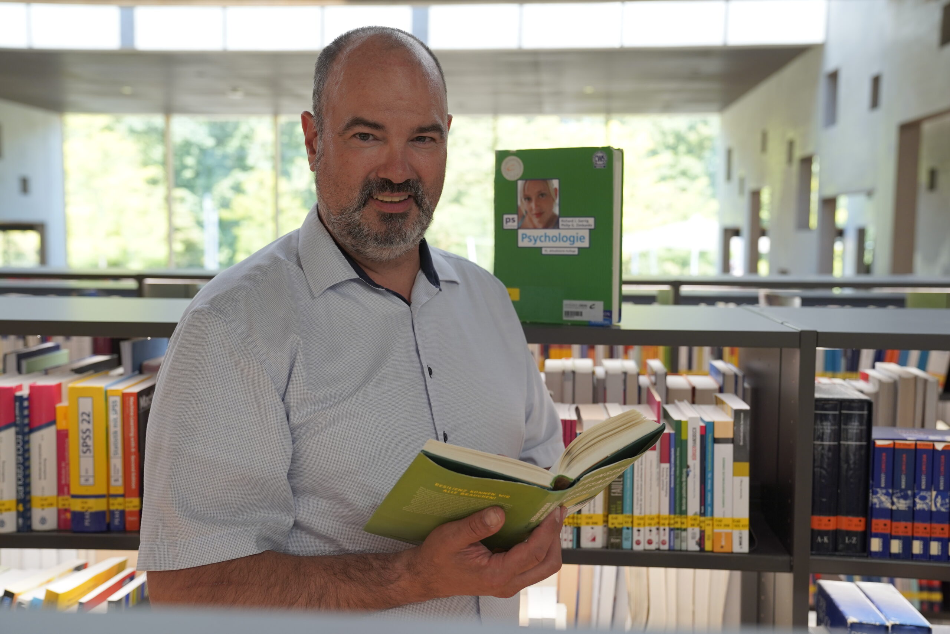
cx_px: 475
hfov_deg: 49.6
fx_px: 1029
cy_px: 317
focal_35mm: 39
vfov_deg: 34.2
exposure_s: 1/160
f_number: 4
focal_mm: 39
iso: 640
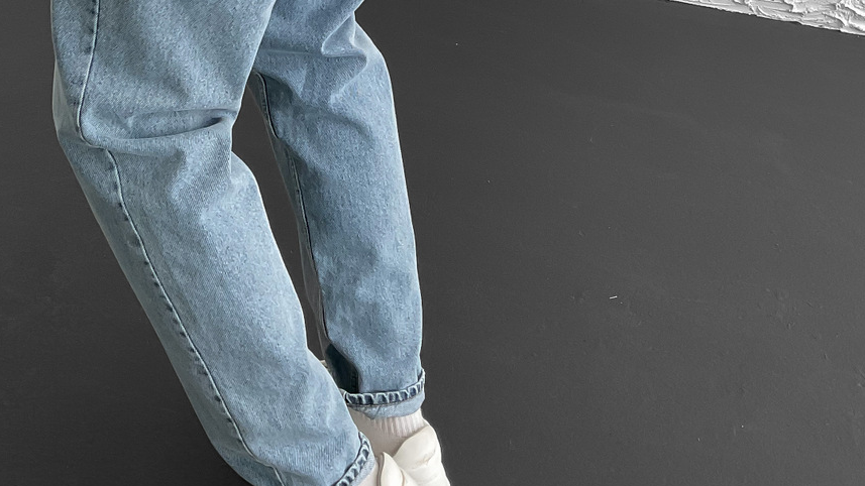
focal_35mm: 59
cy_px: -242
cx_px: 358
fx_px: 1353
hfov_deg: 35.4
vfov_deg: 18.2
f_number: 1.8
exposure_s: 1/120
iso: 32
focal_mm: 3
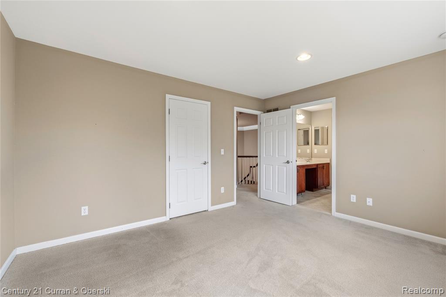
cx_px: 223
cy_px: 148
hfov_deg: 100.4
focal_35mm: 15
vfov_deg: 77.3
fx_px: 186
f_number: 8
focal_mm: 10
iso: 1250
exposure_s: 1/2
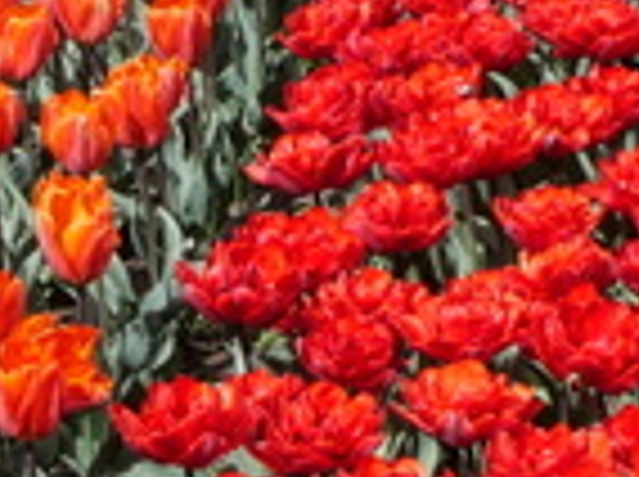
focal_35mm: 192
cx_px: 58
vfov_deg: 7.6
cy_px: 567
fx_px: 3538
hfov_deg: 10.3
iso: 200
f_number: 8
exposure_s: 1/320
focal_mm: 17
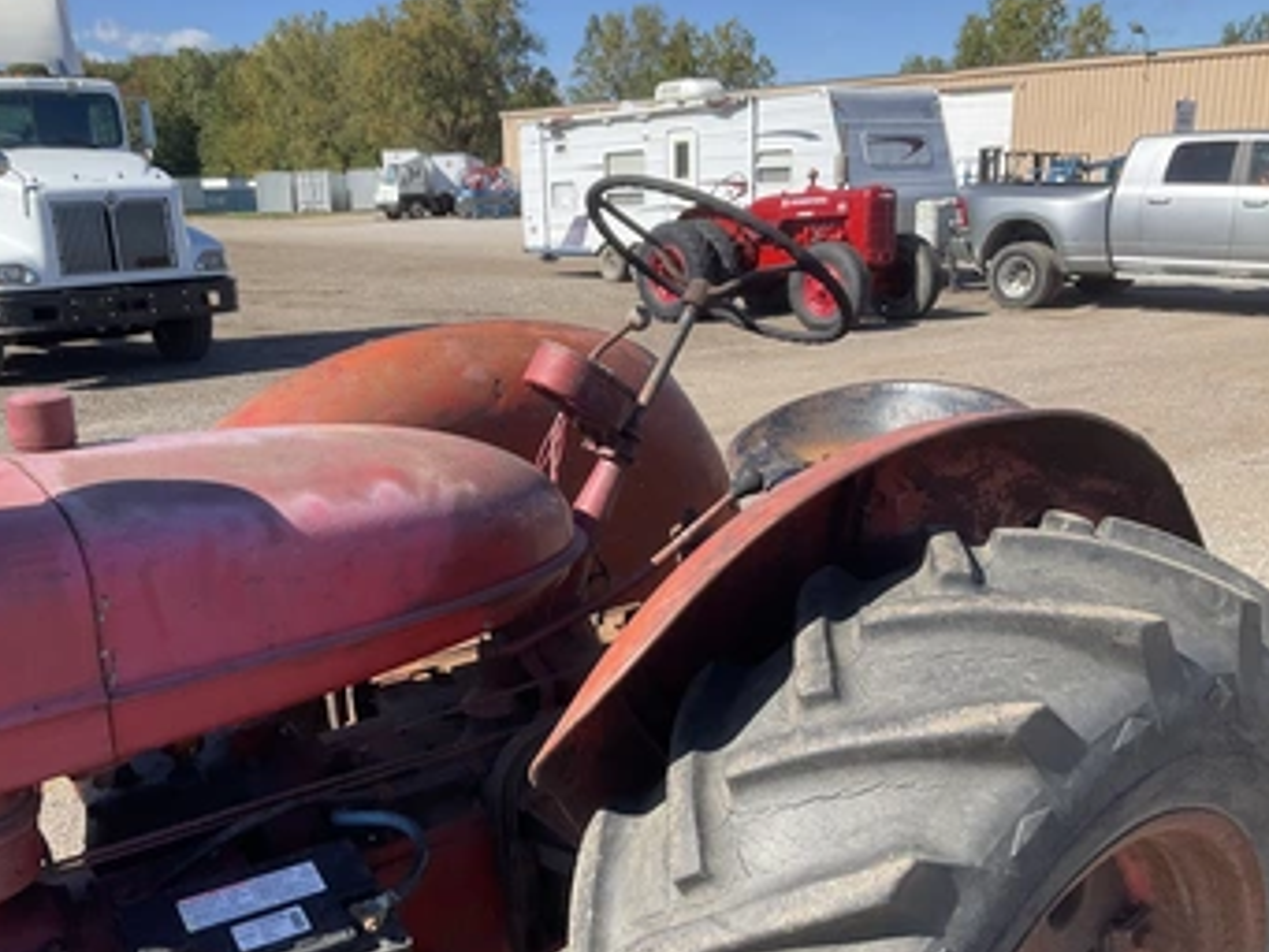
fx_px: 1247
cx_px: 573
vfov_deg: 41.7
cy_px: 539
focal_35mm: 34
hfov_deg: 53.9
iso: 25
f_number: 1.8
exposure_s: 1/829
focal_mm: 3
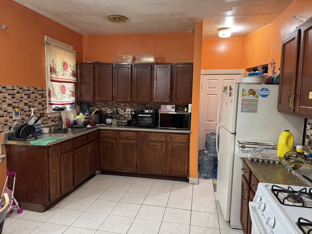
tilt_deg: -6.2
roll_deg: -0.9
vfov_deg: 56.8
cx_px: 156
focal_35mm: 24
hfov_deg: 71.6
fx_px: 216
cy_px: 117
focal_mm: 6.76
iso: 320
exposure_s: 1/60
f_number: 1.78
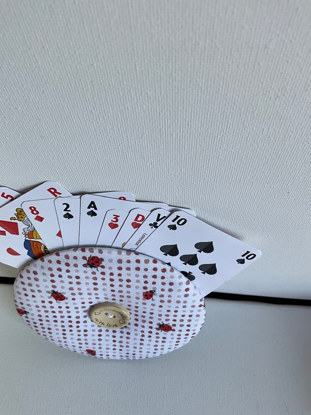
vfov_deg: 61.7
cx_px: 156
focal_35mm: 29
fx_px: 347
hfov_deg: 48.2
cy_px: 208
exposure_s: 1/100
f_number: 1.8
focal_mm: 3
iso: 25
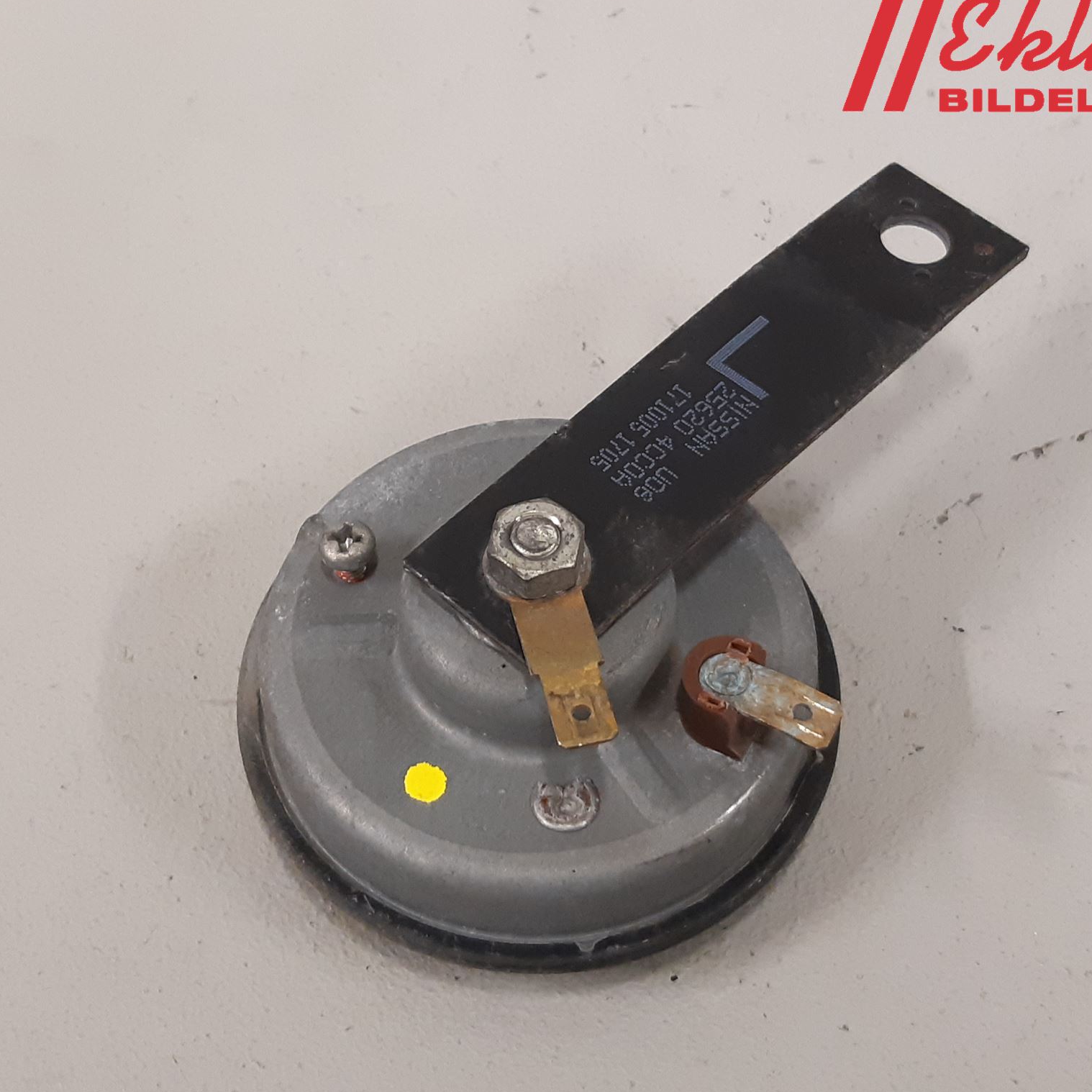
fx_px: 1106
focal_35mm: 31
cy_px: 542
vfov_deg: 52.5
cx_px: 547
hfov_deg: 52.5
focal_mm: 3.93
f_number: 1.7
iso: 200
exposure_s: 1/50
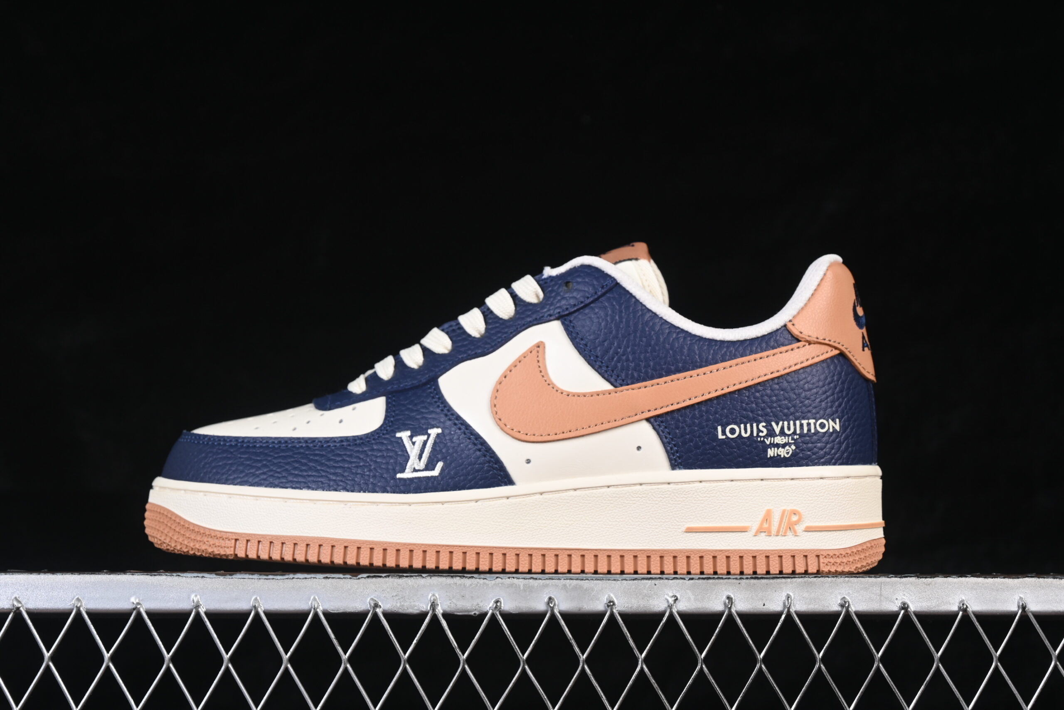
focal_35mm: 75
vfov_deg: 18.2
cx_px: 532
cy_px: 355
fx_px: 2217
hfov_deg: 27.0
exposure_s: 1/80
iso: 160
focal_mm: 50
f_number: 7.1
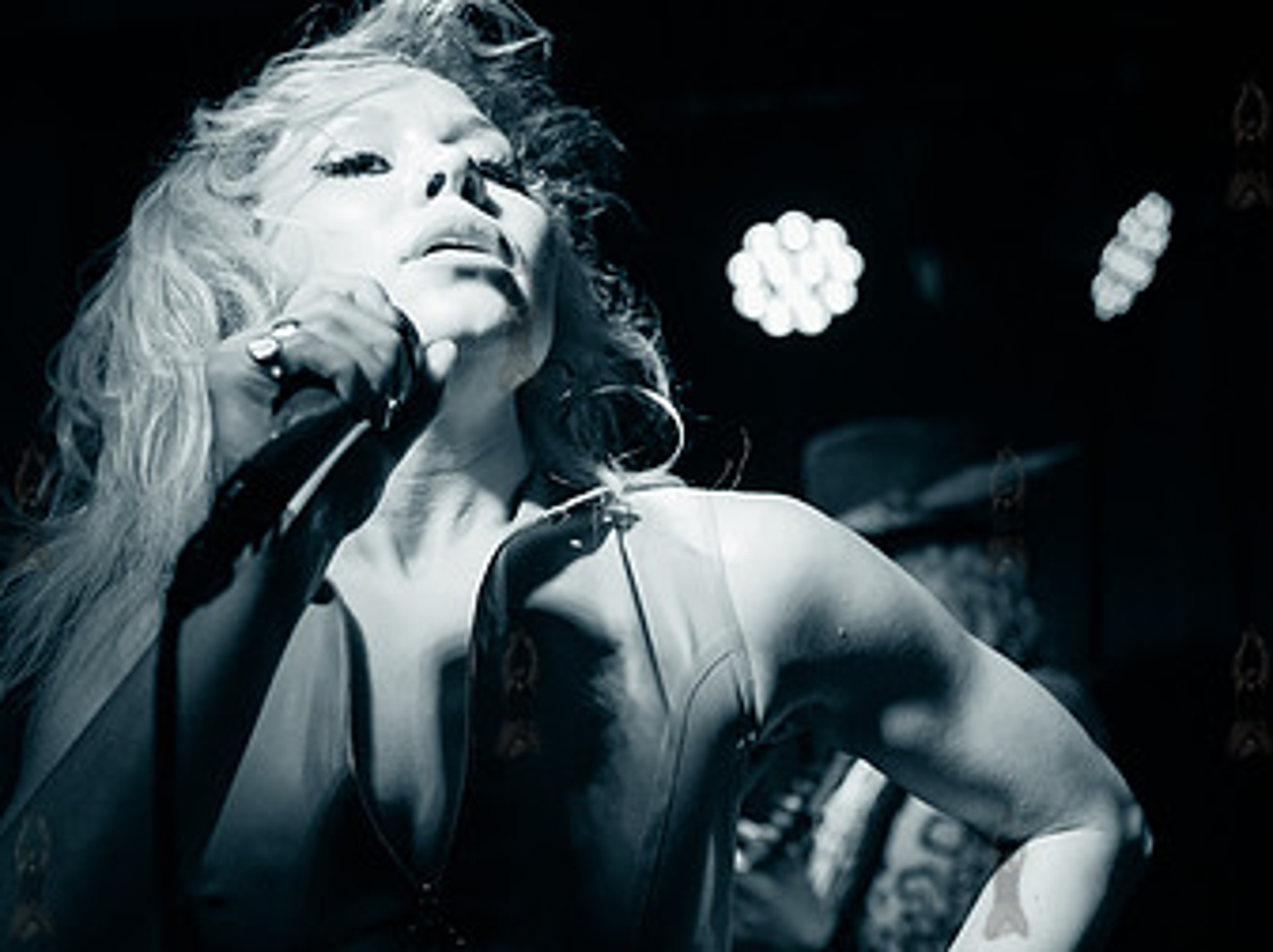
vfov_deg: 25.0
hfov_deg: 33.2
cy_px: 689
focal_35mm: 58
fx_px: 2131
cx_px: 518
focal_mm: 35
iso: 4000
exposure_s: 1/500
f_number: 3.2
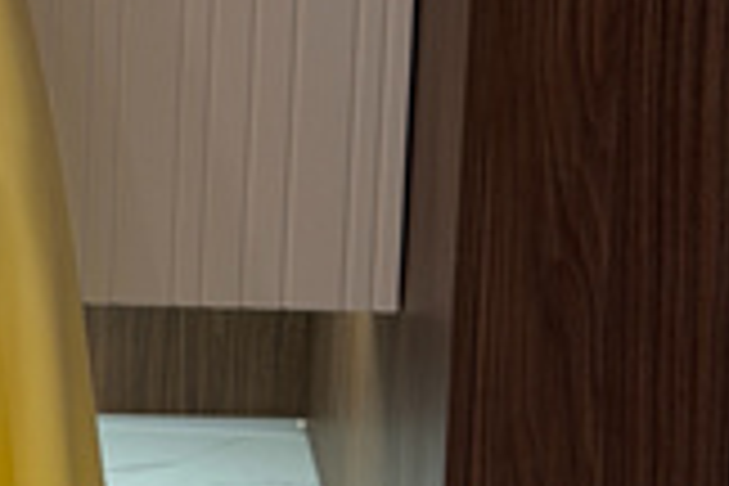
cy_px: -214
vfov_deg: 6.6
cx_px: -270
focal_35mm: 206
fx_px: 4171
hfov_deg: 9.8
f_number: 1.78
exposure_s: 1/79
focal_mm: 6.76
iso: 100
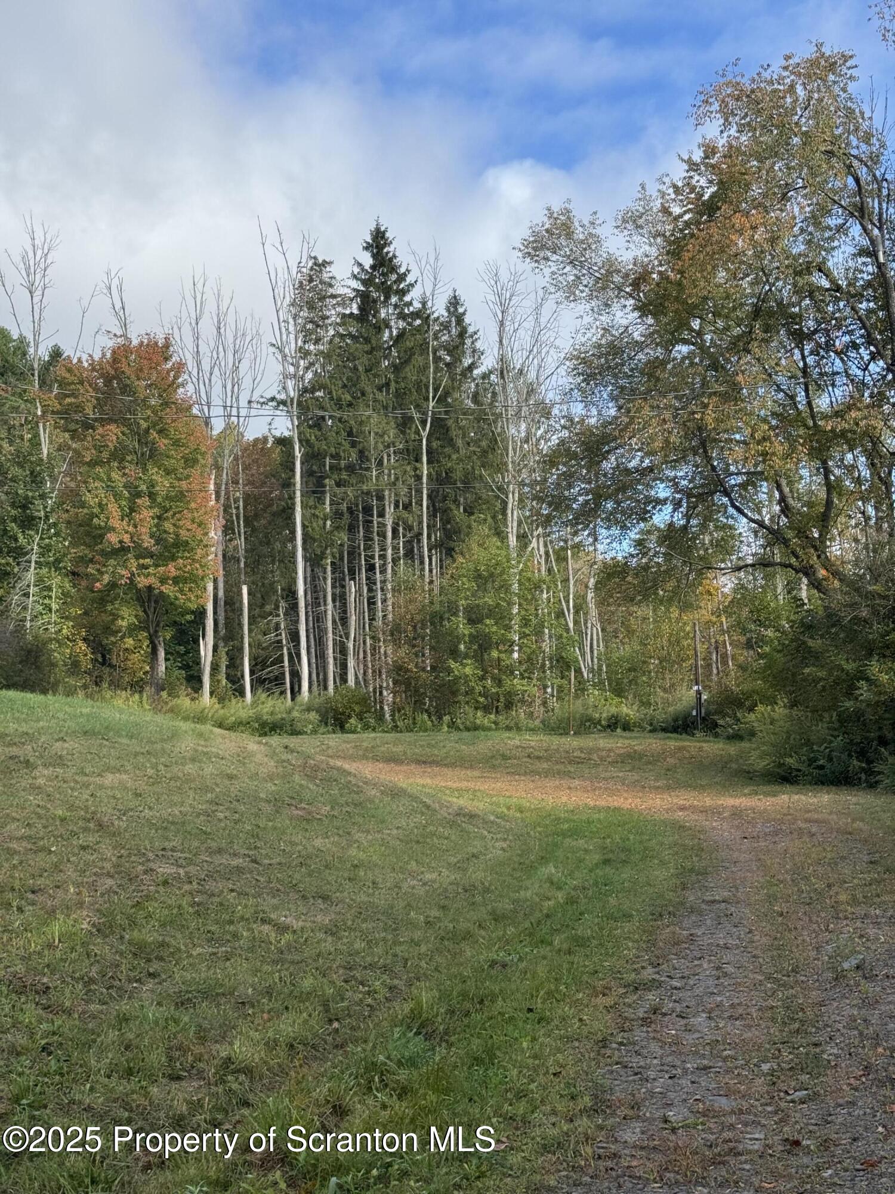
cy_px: 597
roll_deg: +2.0
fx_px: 1655
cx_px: 448
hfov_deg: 30.3
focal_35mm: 48
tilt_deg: +7.8
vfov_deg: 39.7
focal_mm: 6.76
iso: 64
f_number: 1.78
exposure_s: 1/2252
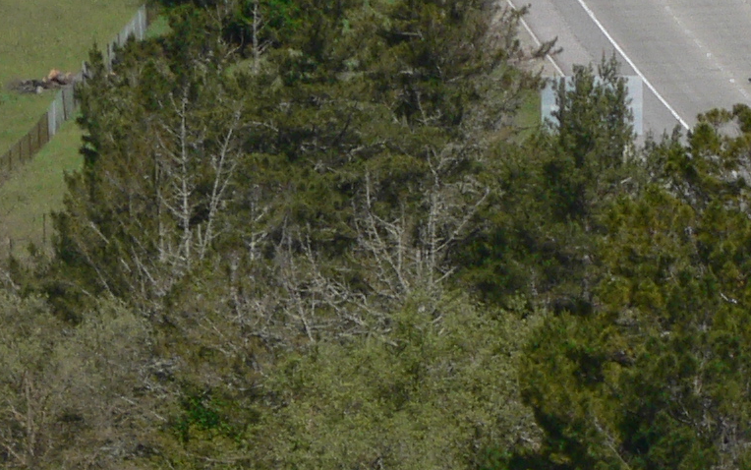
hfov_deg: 3.5
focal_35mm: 607
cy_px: -435
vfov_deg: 2.2
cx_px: 931
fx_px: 12427
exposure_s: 1/500
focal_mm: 28.6
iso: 80
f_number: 5.6
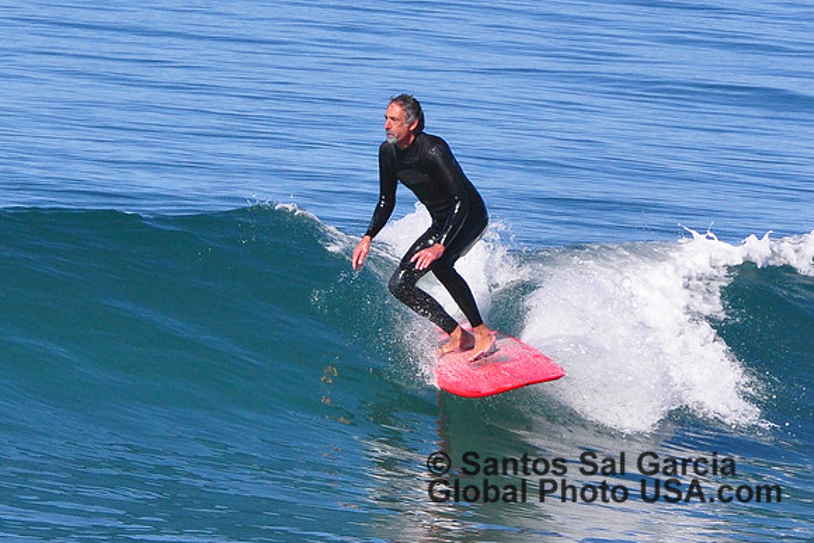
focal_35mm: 825
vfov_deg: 1.7
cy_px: 272
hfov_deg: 2.5
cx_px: 407
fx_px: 18658
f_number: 11
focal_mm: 550
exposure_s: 1/1250
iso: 800
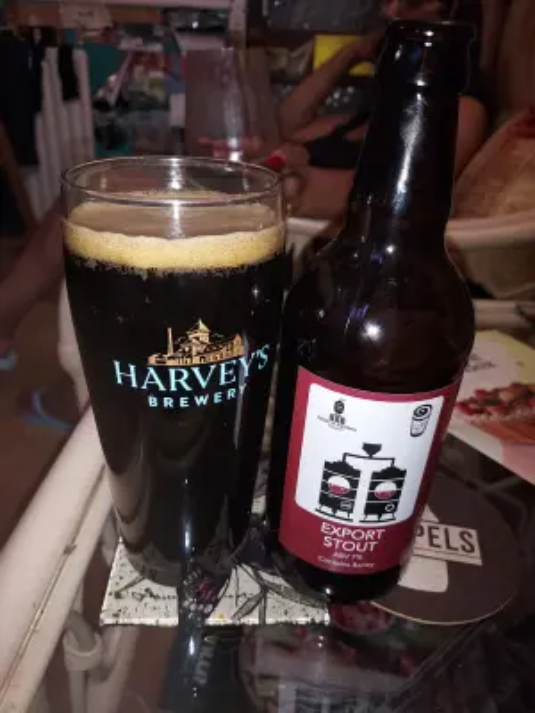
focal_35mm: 24
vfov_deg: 71.6
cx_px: 268
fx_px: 495
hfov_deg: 56.8
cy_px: 356
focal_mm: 4.6
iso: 320
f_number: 1.8
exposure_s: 1/33
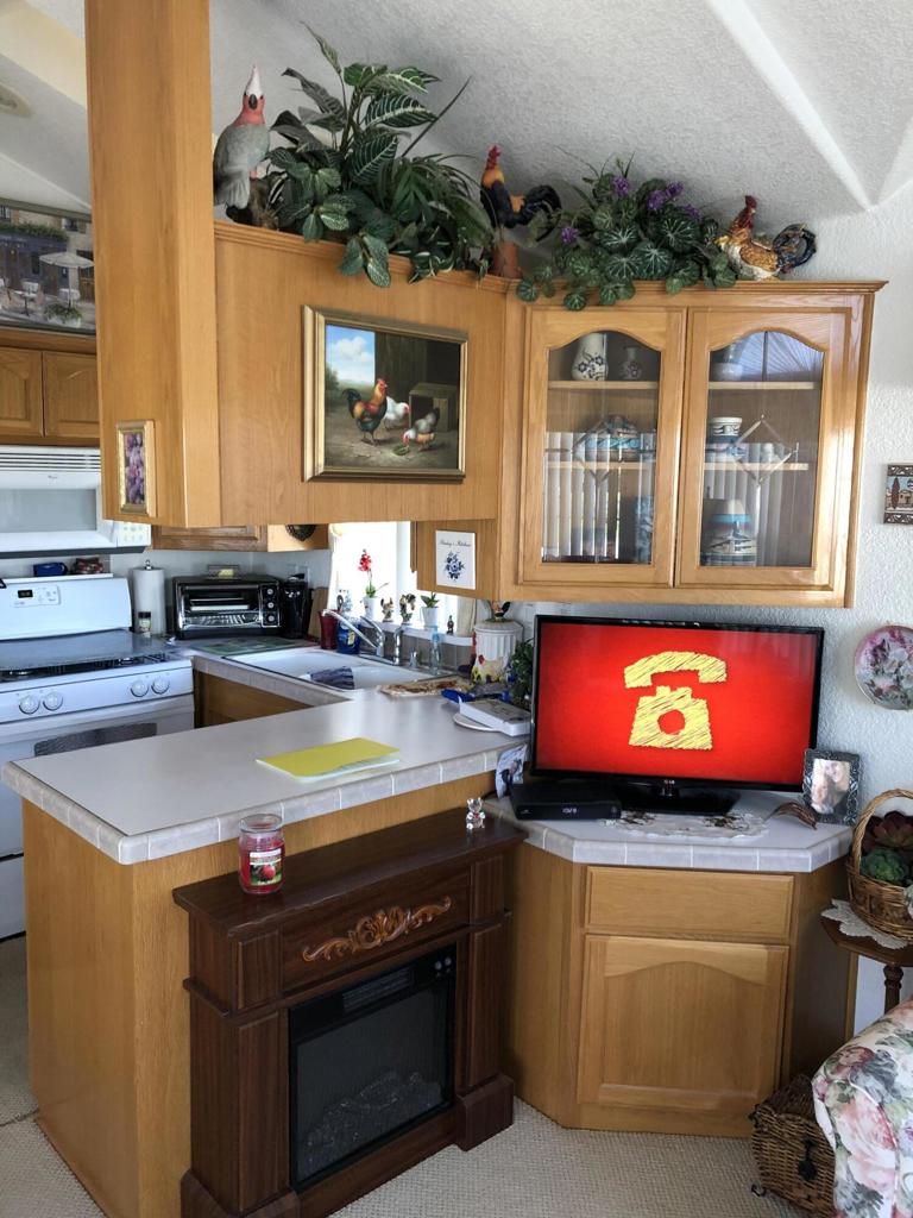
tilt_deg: -7.1
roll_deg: -0.2
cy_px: 609
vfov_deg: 63.4
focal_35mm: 28
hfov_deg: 49.7
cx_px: 456
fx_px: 985
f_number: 1.8
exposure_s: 1/24
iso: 40
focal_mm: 4
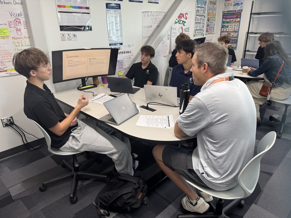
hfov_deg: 71.6
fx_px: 202
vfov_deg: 56.8
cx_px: 146
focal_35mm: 24
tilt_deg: -22.3
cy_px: 109
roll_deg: -1.1
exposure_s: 1/100
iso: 160
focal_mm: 6.76
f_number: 1.78
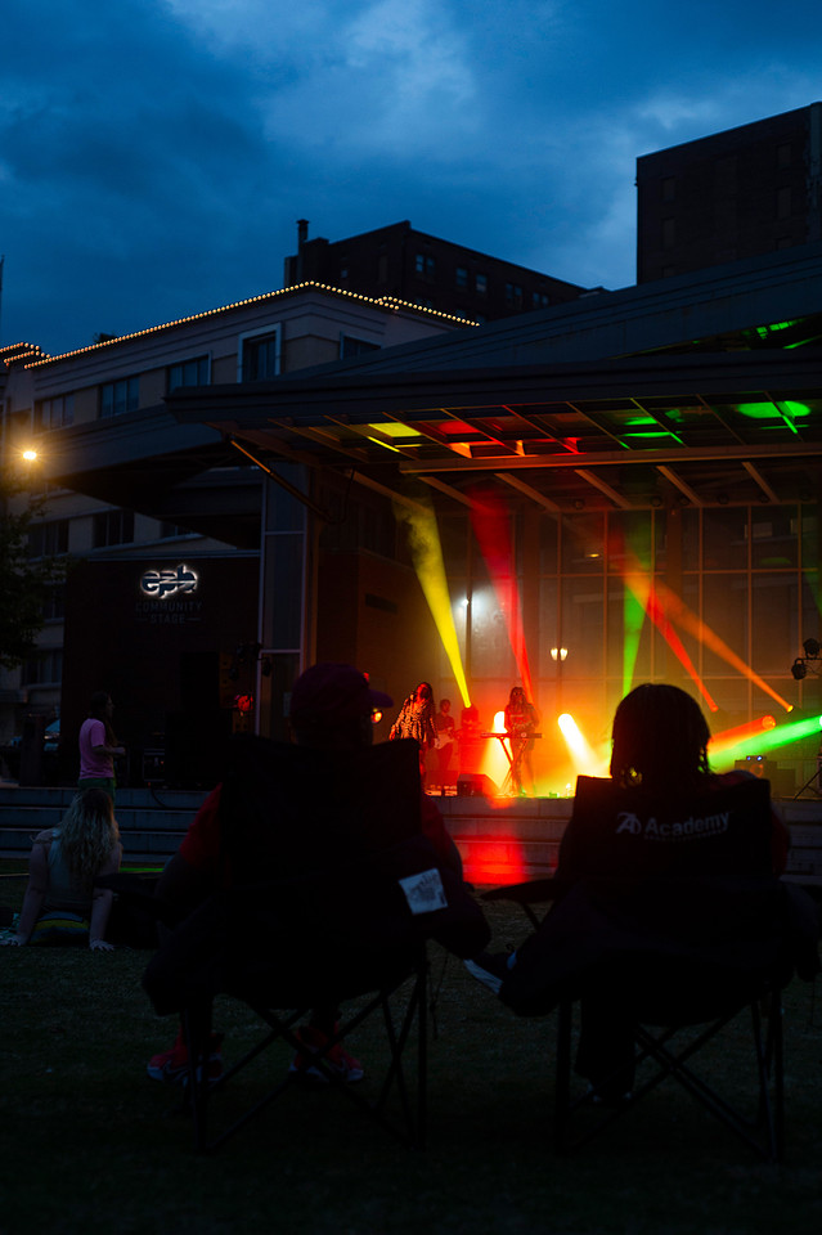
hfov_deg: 27.0
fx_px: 1714
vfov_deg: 39.6
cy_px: 618
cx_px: 411
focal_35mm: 50
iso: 800
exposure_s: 1/80
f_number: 4
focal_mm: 50
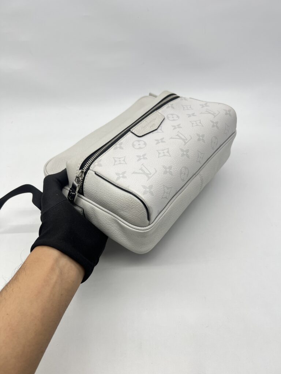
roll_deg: +5.1
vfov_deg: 67.3
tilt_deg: -41.9
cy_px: 187
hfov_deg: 53.1
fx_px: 281
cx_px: 140
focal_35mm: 26
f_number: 1.5
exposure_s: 1/118
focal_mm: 5.7
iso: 32
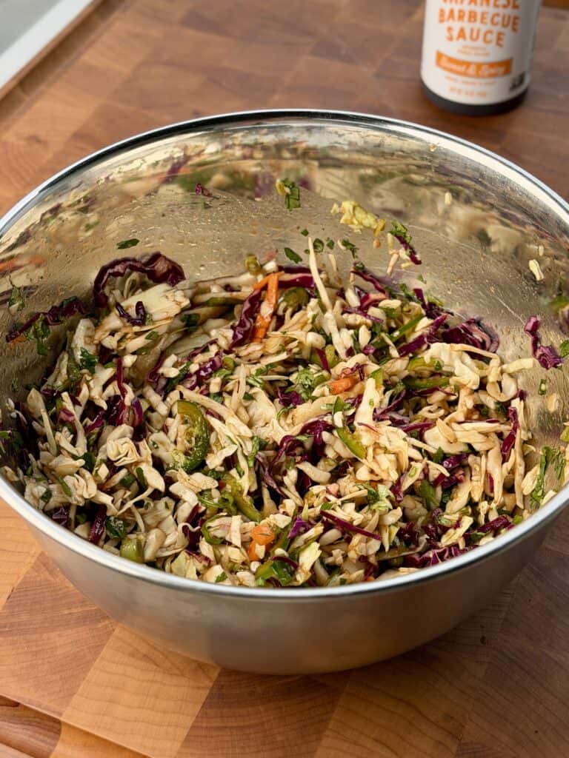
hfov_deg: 30.3
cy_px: 379
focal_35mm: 48
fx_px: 1052
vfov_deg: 39.7
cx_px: 284
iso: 64
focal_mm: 6.76
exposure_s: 1/227
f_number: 1.78
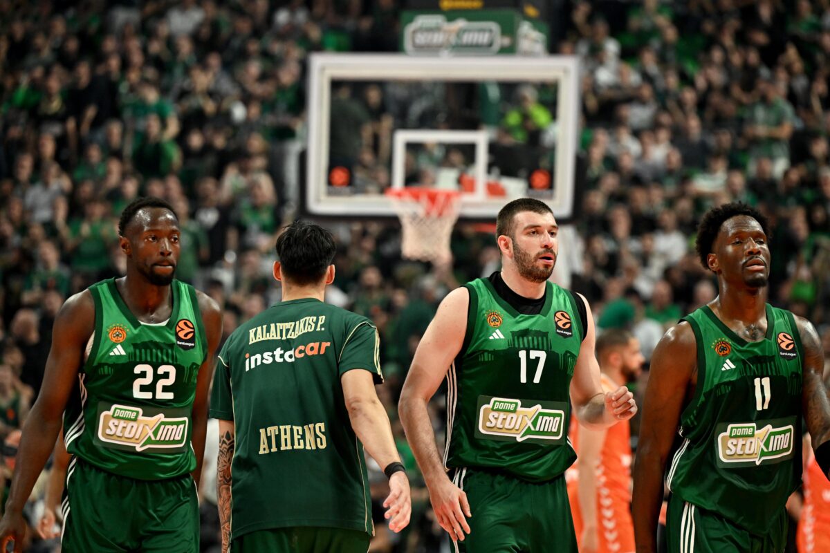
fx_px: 4611
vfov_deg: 6.9
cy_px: 276
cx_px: 415
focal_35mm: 200
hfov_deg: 10.3
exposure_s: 1/800
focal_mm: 200
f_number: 4
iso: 4000
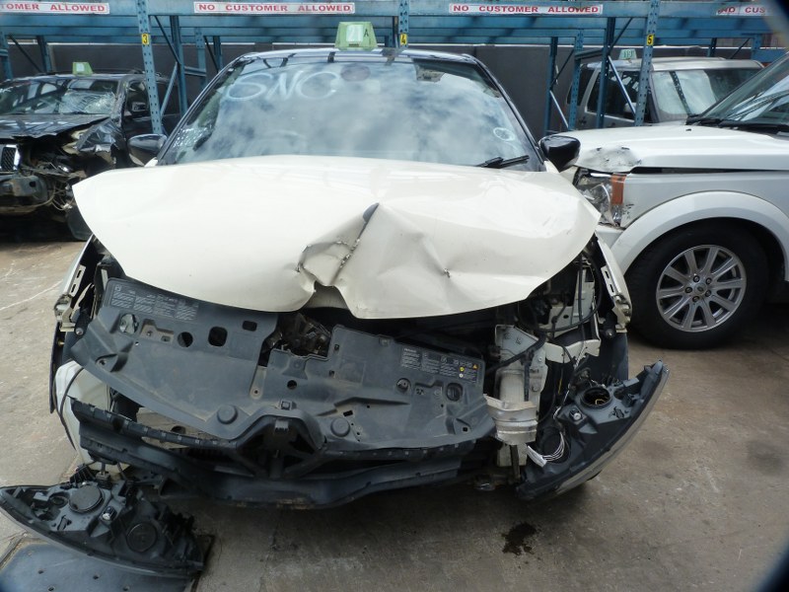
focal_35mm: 25
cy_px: 296
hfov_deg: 69.4
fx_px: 570
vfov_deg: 54.9
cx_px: 394
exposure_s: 1/200
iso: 125
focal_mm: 4.5
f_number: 5
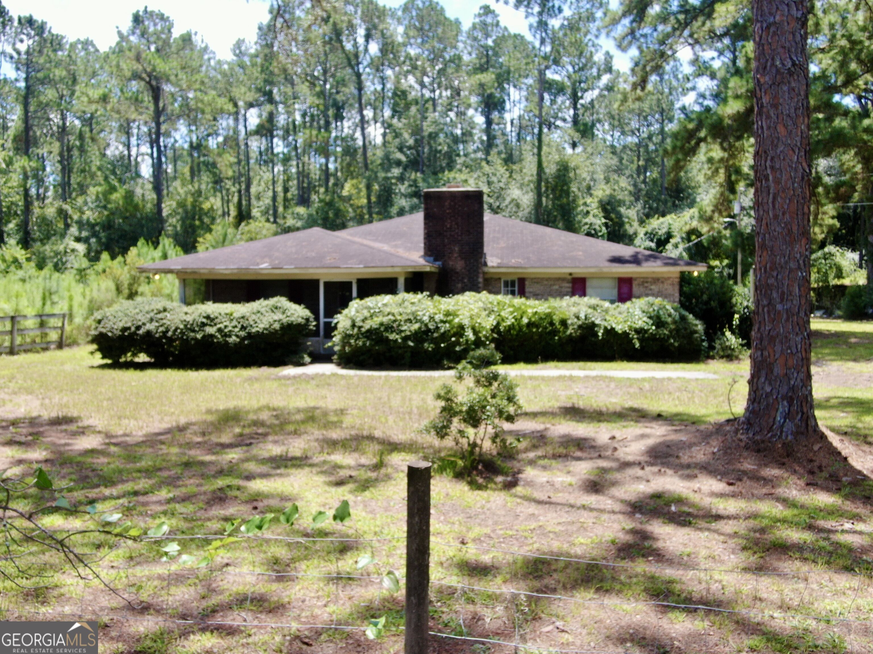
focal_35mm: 33
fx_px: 832
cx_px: 436
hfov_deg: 55.4
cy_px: 327
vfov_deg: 42.9
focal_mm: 5.57
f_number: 3.2
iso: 100
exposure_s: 1/320
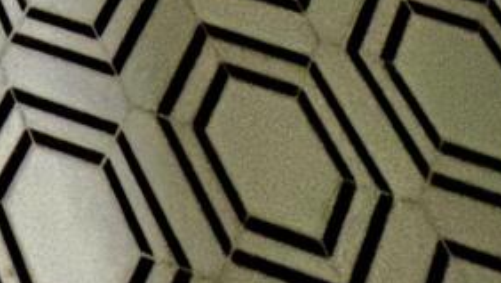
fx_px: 1436
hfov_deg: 16.4
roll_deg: +0.2
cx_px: -419
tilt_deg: -11.3
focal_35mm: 108
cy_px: -1454
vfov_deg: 5.1
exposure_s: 1/60
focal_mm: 2.22
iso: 400
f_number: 2.2
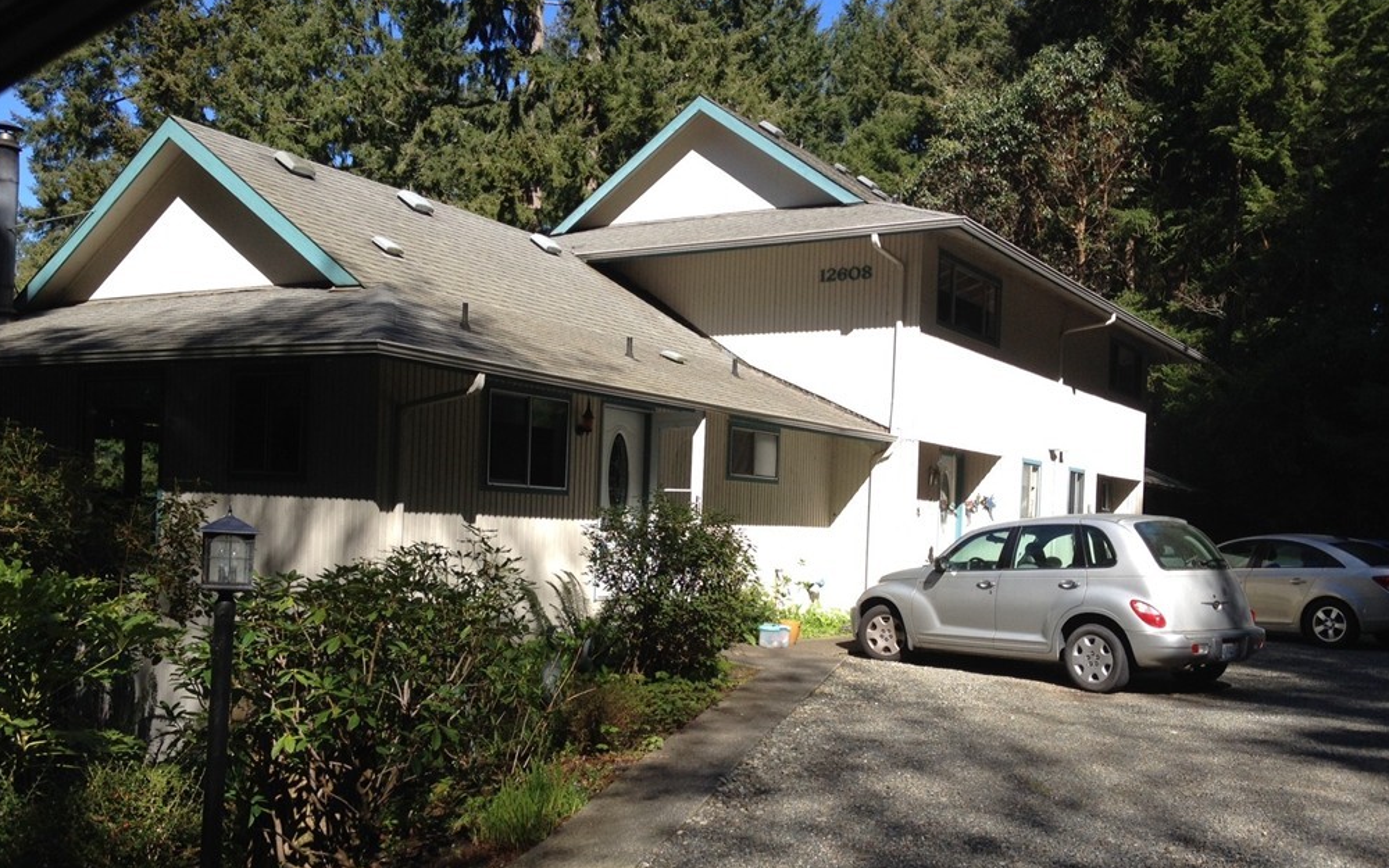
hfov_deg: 51.5
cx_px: 703
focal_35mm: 38
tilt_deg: -0.8
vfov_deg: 33.5
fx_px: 1438
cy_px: 515
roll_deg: -4.1
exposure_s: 1/849
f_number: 2.4
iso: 50
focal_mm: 4.28
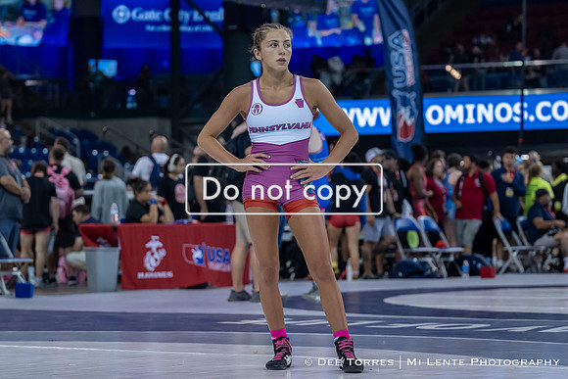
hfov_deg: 16.9
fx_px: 1906
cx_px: 269
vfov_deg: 11.4
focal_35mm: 121
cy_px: 194
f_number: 2.8
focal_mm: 79
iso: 1800
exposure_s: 1/800
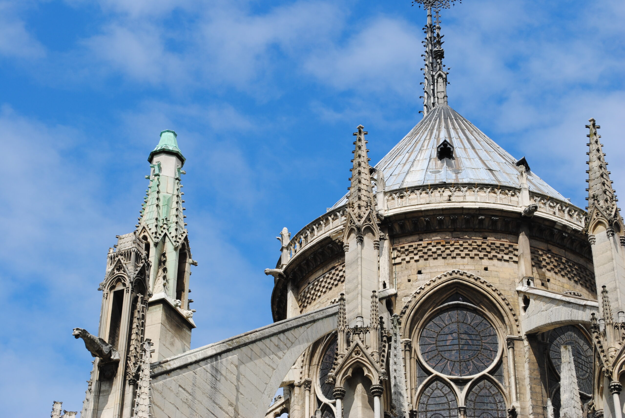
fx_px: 1434
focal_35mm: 82
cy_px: 209
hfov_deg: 24.6
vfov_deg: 16.6
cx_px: 312
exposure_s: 1/320
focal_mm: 55
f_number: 9
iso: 100
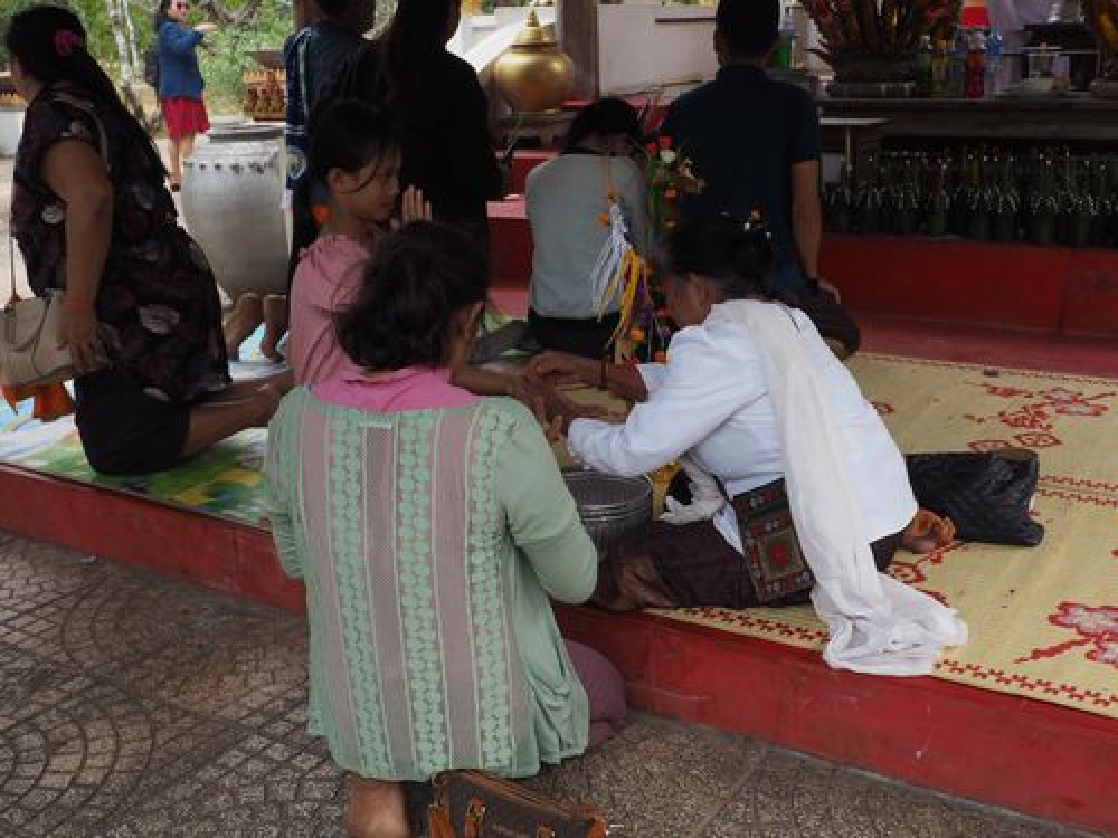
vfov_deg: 37.7
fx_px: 1227
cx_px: 559
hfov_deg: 49.0
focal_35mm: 38
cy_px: 419
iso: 200
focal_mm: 19
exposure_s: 1/125
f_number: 6.3
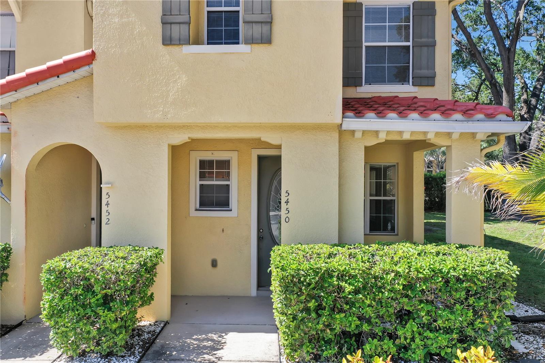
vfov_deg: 46.4
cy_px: 182
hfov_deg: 65.5
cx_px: 272
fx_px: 424
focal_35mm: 28
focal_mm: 10.26
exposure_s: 1/120
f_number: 4
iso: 100
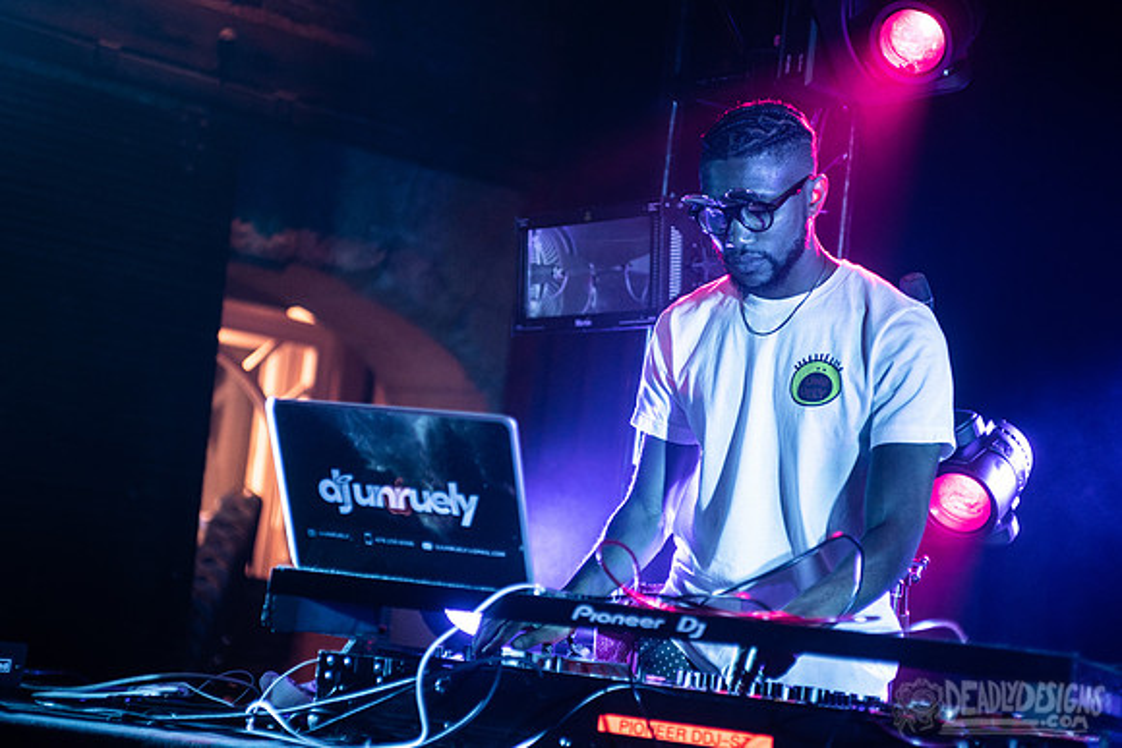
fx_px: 2306
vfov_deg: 18.4
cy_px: 364
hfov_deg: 27.3
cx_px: 561
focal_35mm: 74
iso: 1250
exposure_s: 1/200
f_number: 3.2
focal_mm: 70
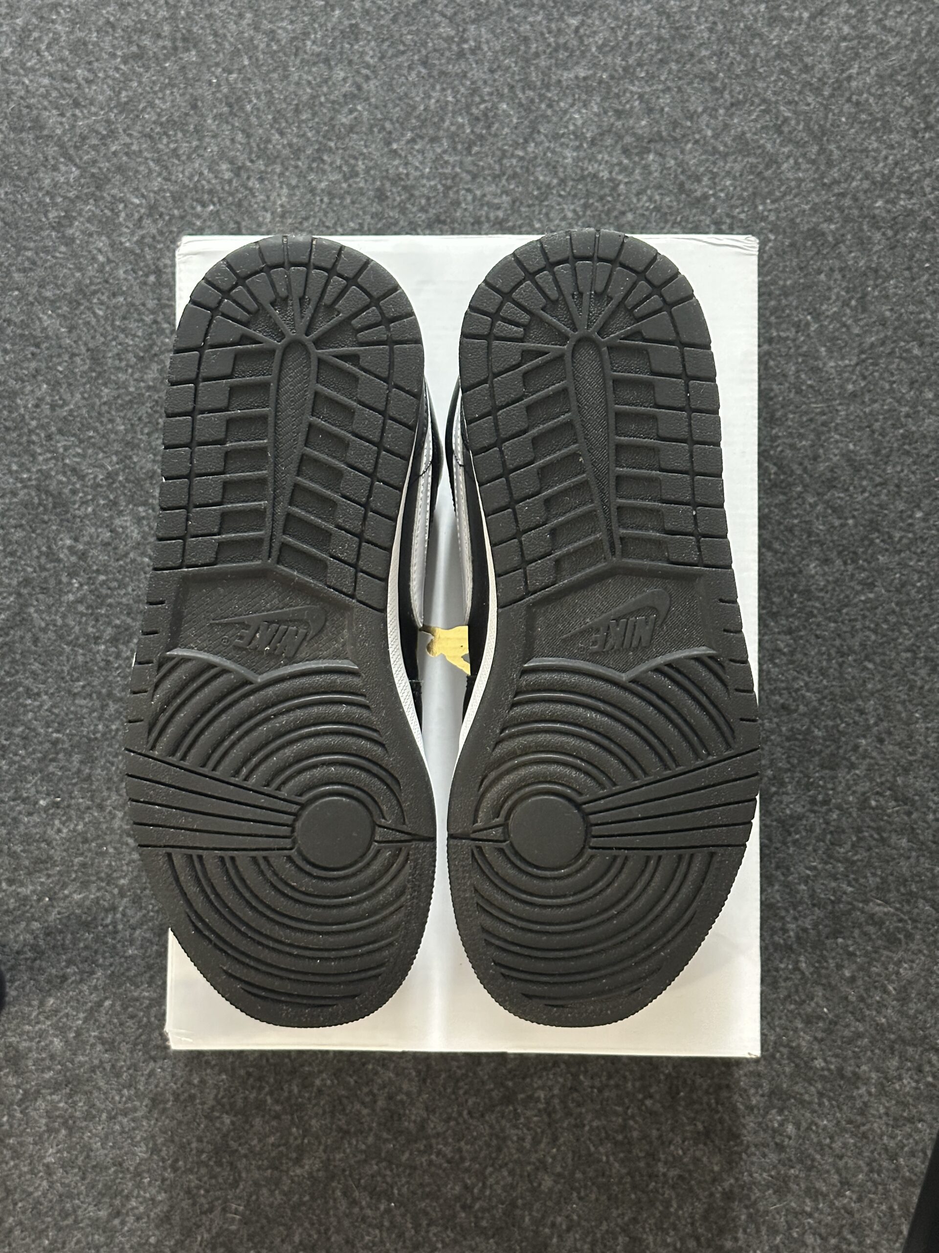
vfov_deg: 39.7
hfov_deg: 30.3
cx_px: 470
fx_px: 1736
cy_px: 626
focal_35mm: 48
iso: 640
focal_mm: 6.86
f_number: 1.78
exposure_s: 1/30
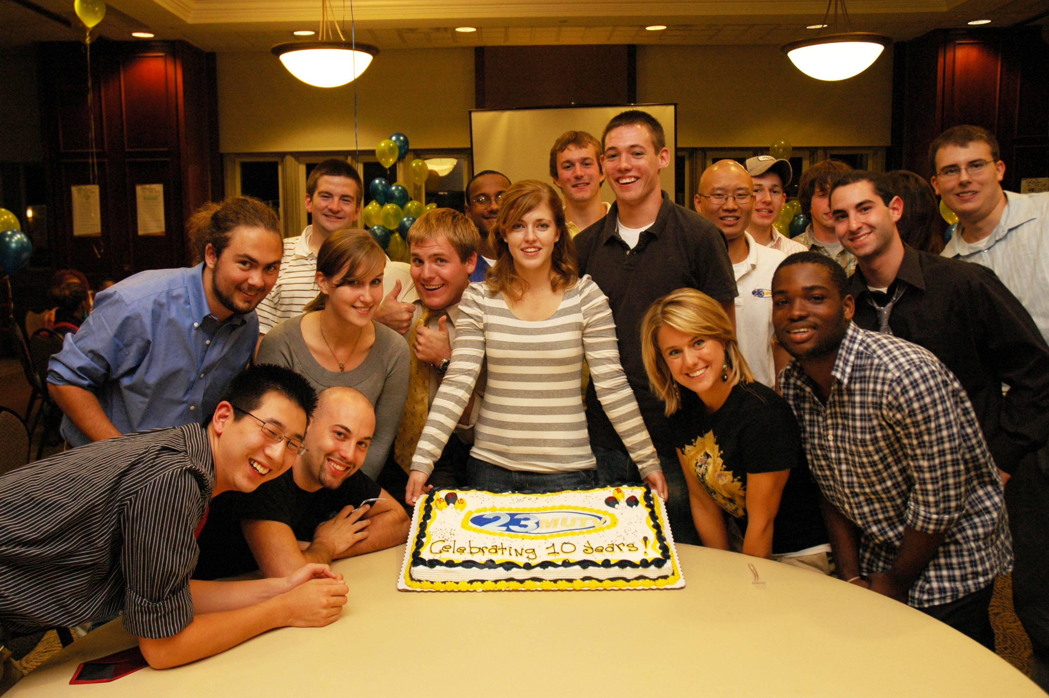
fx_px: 961
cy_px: 349
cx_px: 524
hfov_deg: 57.3
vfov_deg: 39.9
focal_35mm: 33
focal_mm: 22
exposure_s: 1/60
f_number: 5
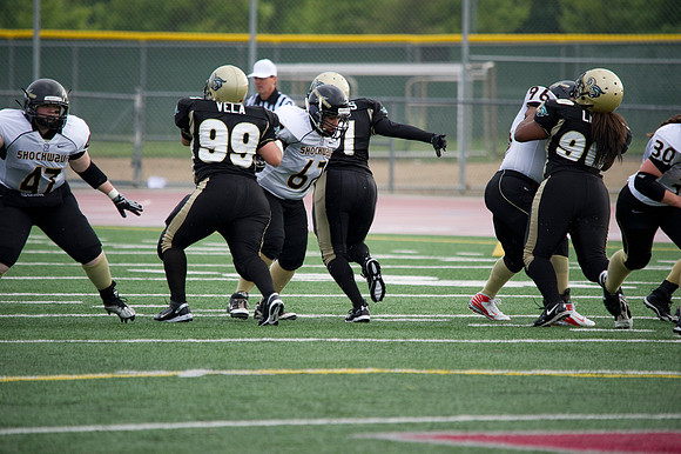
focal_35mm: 500
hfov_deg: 4.1
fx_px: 9453
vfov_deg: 2.7
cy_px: 227
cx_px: 340
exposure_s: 1/1000
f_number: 6.3
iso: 2200
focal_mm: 500
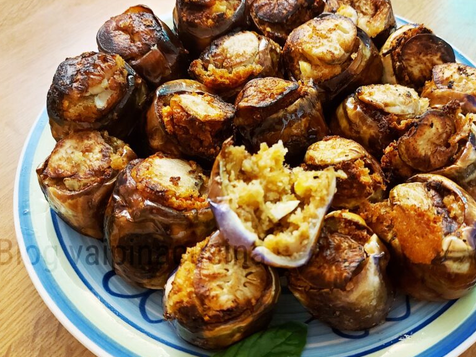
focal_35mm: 30
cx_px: 280
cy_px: 187
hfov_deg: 59.6
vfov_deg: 46.8
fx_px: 413
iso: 400
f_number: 1.8
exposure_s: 1/24
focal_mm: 5.23
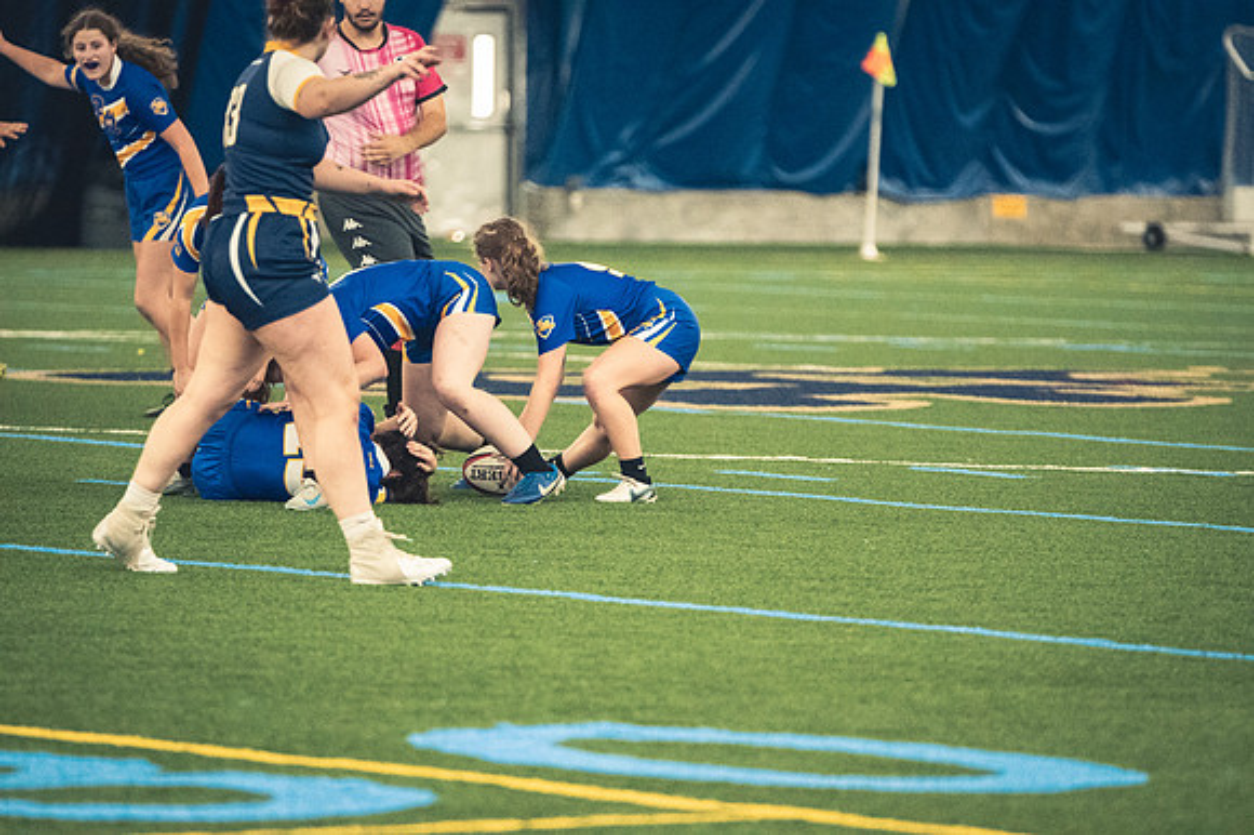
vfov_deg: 4.6
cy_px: 418
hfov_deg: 6.9
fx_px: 10444
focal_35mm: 300
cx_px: 627
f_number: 2.8
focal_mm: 200
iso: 12800
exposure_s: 1/500
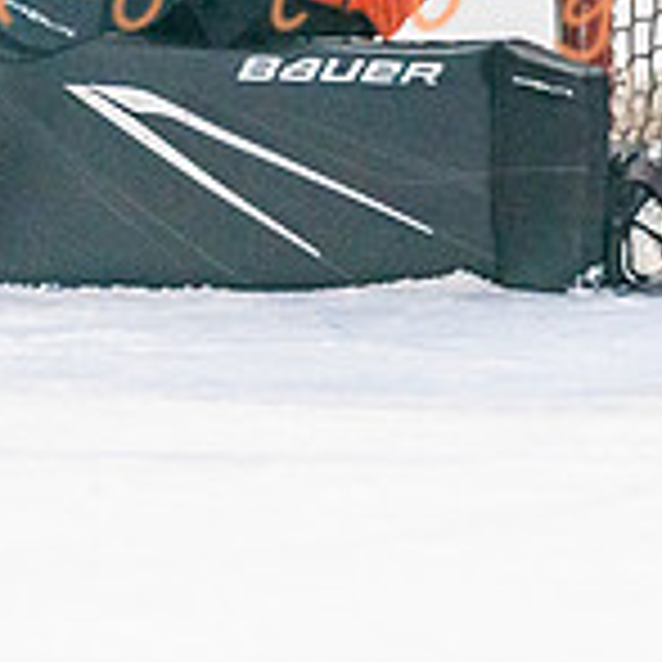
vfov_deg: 2.3
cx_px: 237
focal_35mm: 757
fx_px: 16379
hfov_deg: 2.3
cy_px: 29
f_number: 2.8
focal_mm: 170
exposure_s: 1/1250
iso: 3200
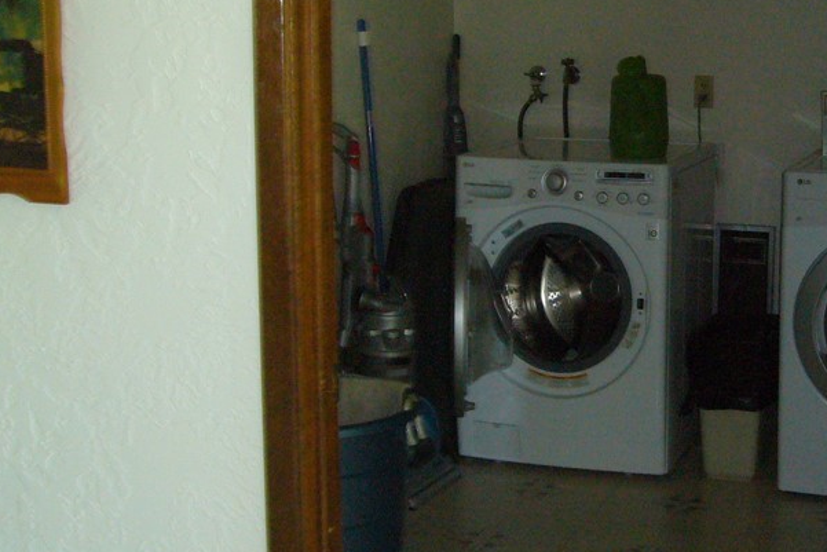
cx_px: 651
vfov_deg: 21.9
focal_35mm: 62
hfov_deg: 31.6
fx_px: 1425
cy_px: 211
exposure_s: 1/8
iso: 200
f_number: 2.8
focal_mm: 5.8
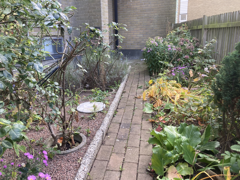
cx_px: 120
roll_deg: +1.0
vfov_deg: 49.7
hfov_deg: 63.4
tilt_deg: -13.9
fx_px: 194
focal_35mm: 28
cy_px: 90
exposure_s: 1/121
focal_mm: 3.99
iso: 25
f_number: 1.8
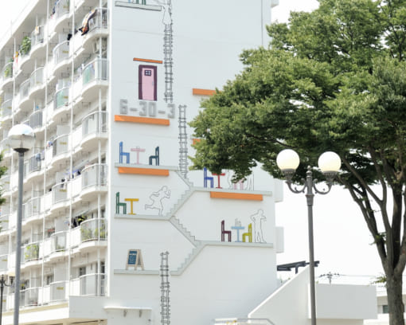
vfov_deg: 18.9
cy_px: 150
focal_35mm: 81
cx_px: 146
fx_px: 973
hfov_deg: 23.5
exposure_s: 1/800
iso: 200
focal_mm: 43
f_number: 8
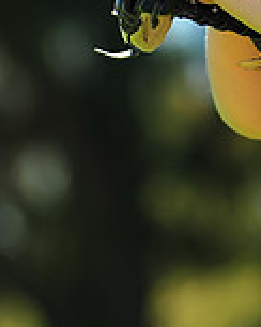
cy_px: -109
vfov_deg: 3.0
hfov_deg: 2.4
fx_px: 6192
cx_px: 409
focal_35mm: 640
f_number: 5
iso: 200
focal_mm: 180
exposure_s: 1/500
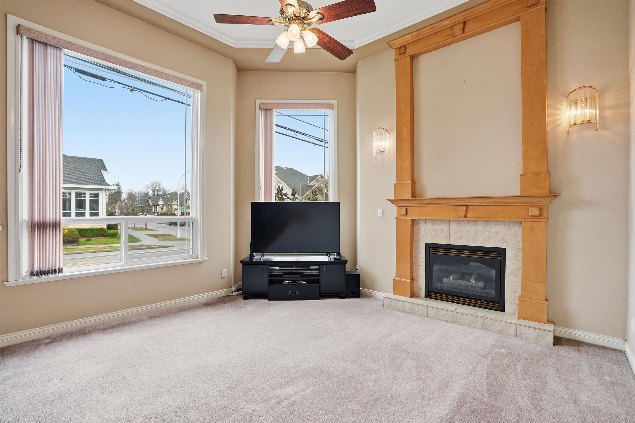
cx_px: 318
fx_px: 282
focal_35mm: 16
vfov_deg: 73.7
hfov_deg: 96.7
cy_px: 212
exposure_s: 1/250
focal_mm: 16
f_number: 8
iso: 400
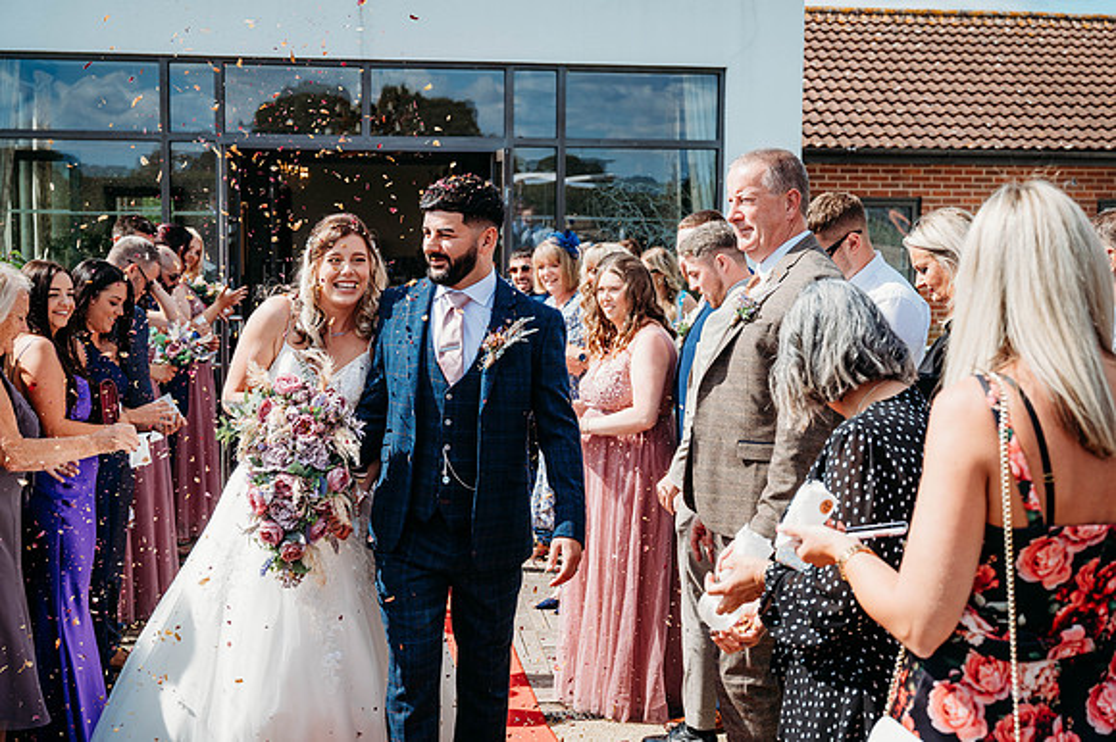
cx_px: 558
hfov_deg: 41.9
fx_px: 1456
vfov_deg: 28.6
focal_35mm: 47
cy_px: 371
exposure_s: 1/800
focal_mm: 47
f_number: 5
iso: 220
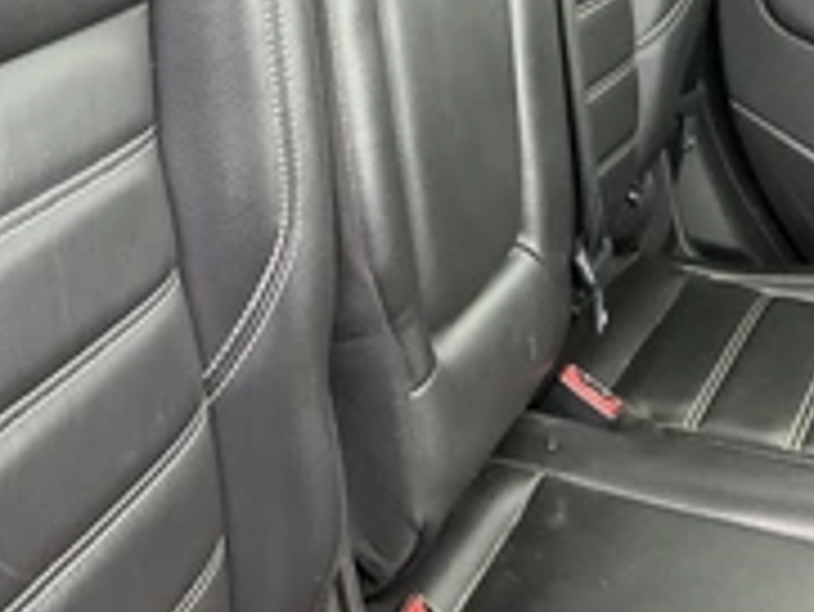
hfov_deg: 29.4
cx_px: 130
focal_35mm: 64
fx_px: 1506
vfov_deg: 22.5
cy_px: 81
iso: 125
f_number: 1.8
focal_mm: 3
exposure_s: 1/60
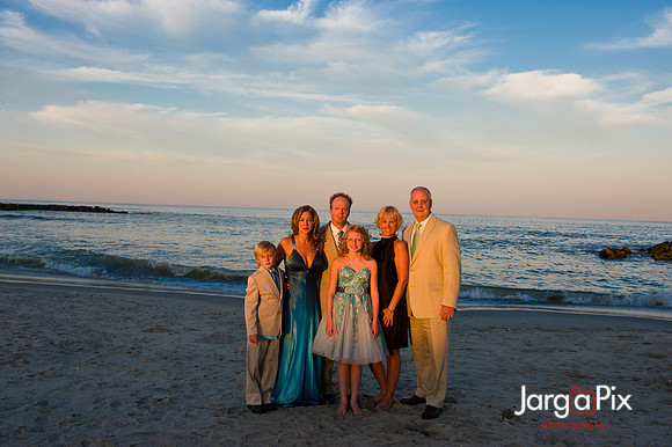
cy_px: 224
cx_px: 336
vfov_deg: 41.1
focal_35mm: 32
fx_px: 597
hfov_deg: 58.7
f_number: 7.1
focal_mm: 32
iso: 200
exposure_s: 1/250
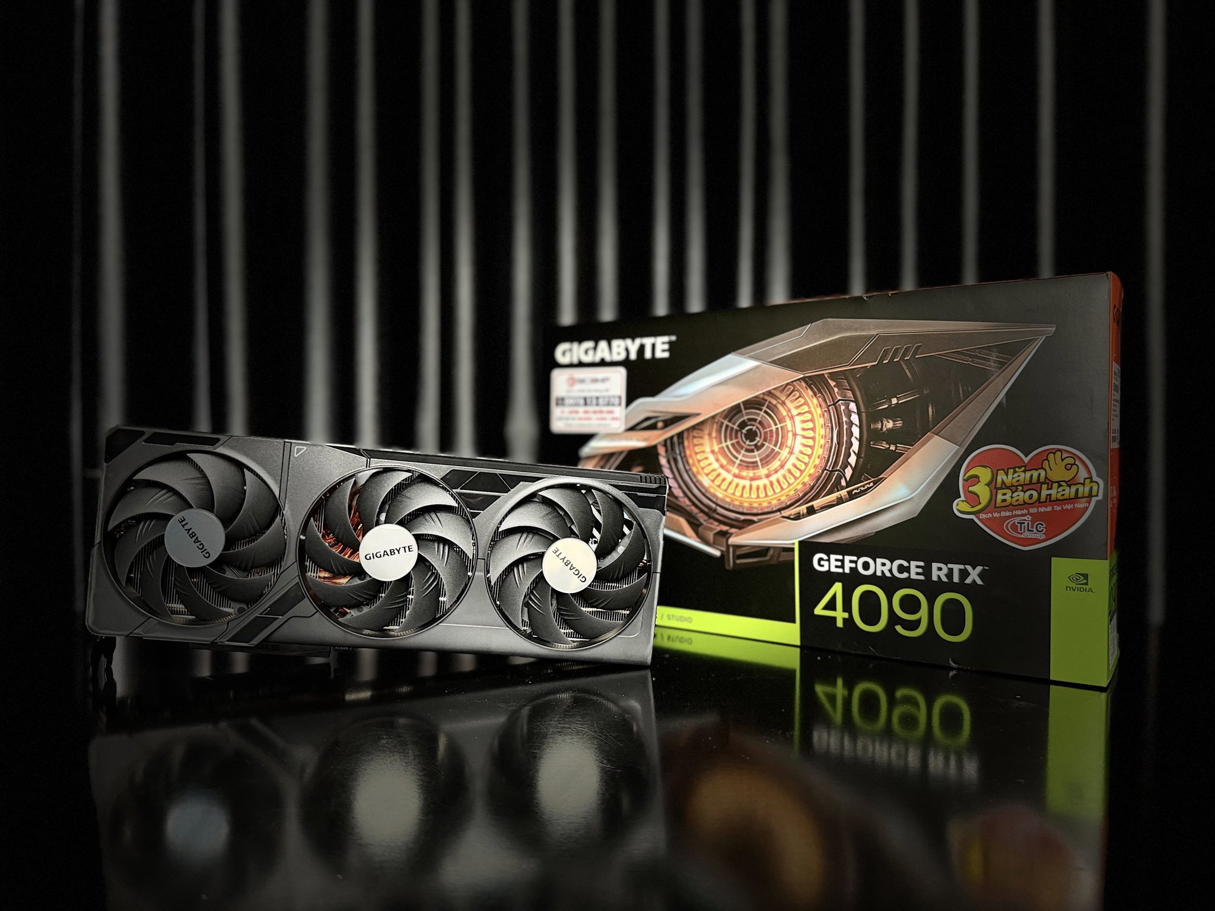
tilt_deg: -0.6
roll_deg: +0.1
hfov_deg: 71.6
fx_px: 842
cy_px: 456
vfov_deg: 56.8
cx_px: 608
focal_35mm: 24
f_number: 1.78
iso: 400
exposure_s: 1/60
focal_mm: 6.76
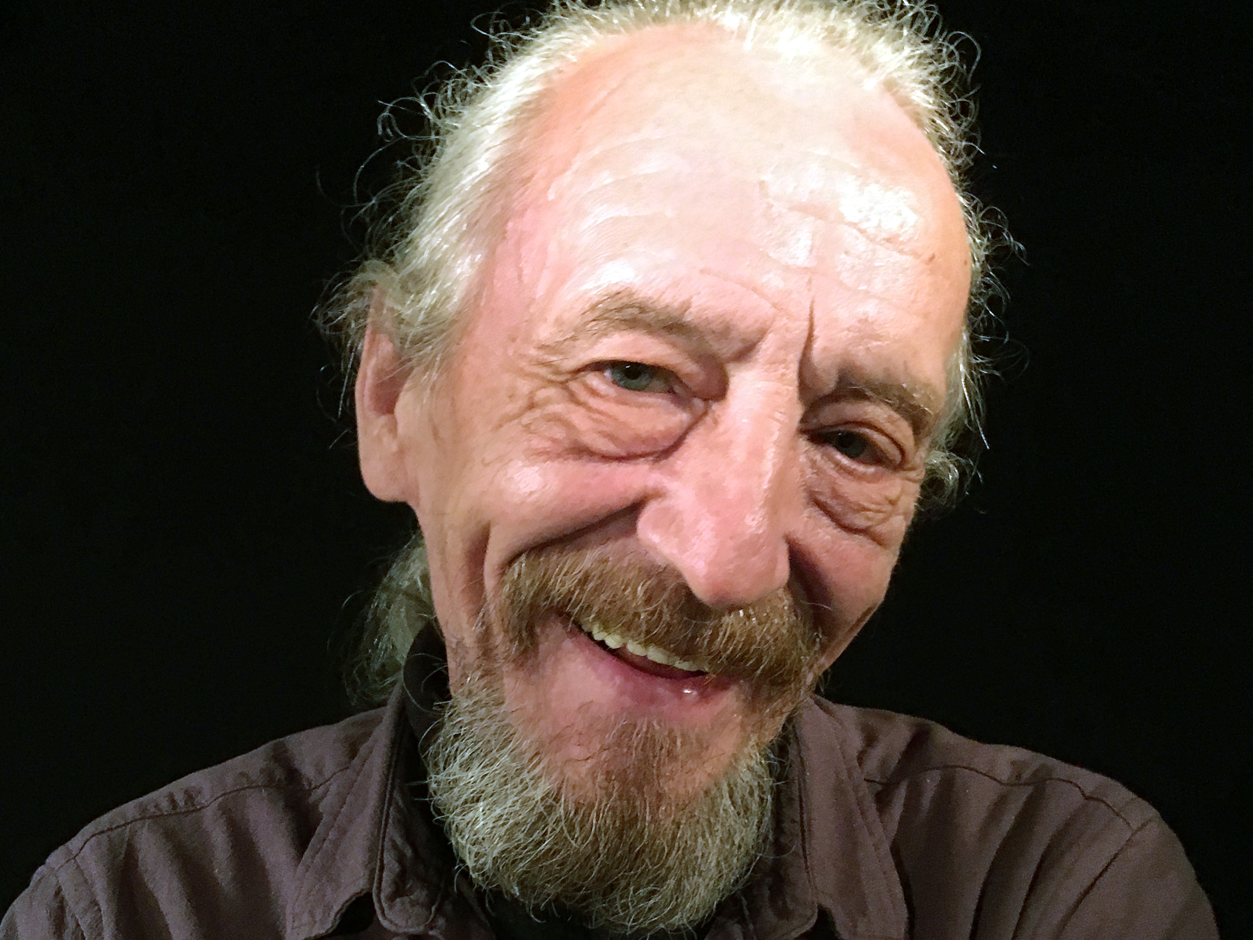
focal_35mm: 45
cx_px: 598
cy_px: 767
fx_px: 1629
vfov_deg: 31.3
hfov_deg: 42.1
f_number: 2.2
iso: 200
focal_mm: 4.15
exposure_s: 1/17
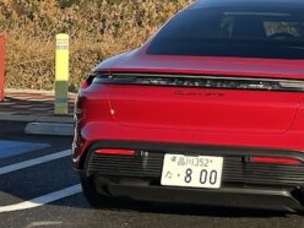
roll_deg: +0.2
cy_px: -2
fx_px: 1396
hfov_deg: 12.3
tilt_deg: -0.1
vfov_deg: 9.3
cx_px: 320
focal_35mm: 159
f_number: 1.78
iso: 64
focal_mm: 6.86
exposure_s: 1/1395
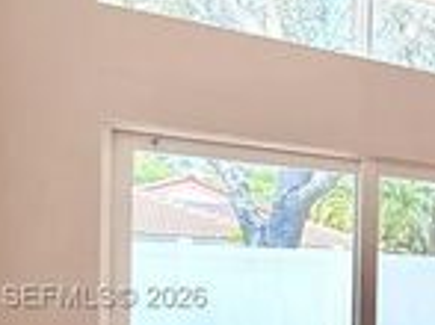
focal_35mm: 61
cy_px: 298
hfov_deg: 21.2
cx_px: 784
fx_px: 766
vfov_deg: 23.3
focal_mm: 2.22
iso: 64
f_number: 2.2
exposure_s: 1/215
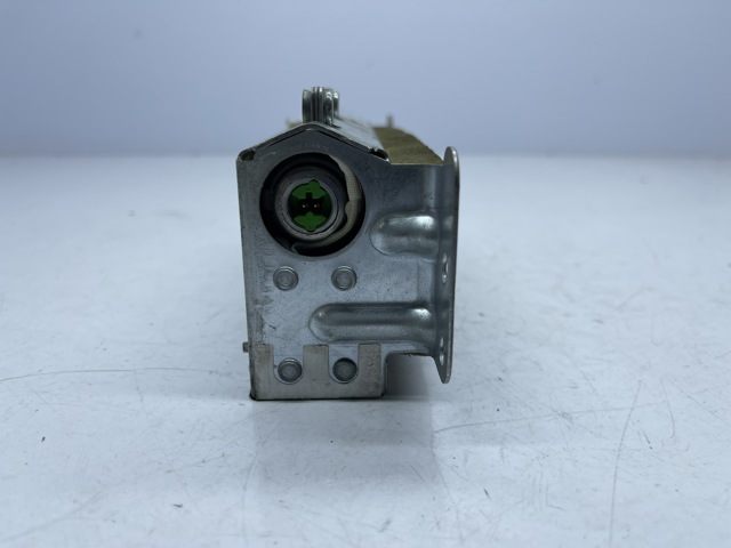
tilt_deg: -19.0
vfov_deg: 54.9
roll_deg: +0.6
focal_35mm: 25
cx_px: 366
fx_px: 528
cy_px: 274
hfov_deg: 69.4
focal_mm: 5.1
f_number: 1.6
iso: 32
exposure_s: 1/676
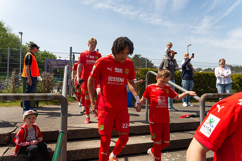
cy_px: 80
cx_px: 121
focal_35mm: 24
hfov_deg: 73.7
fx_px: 161
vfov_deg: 53.2
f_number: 5
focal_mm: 24
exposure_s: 1/1250
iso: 200
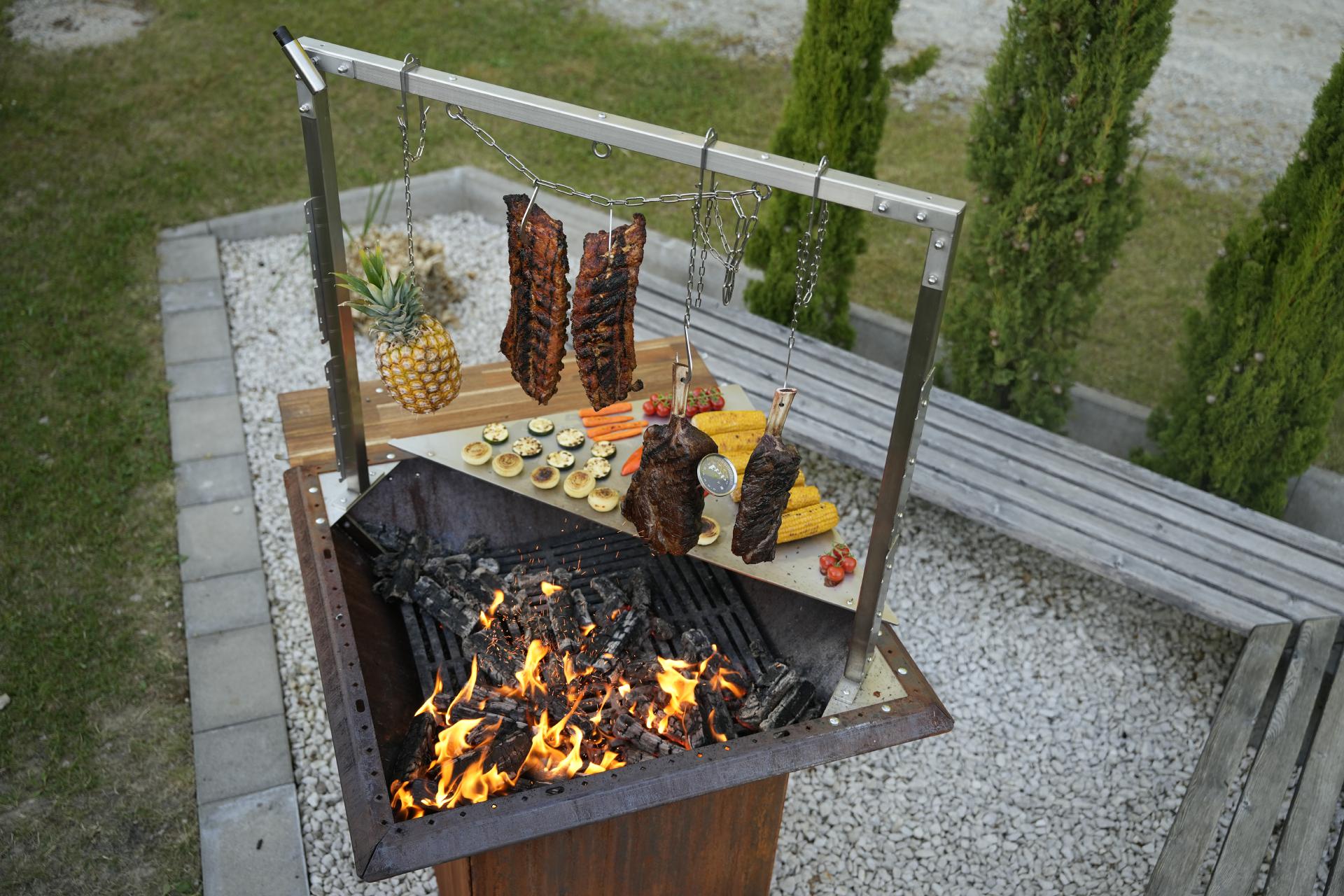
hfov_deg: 54.4
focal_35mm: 35
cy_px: 448
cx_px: 672
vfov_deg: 37.9
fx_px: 1307
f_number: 3.2
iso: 200
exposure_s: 1/200
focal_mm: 35
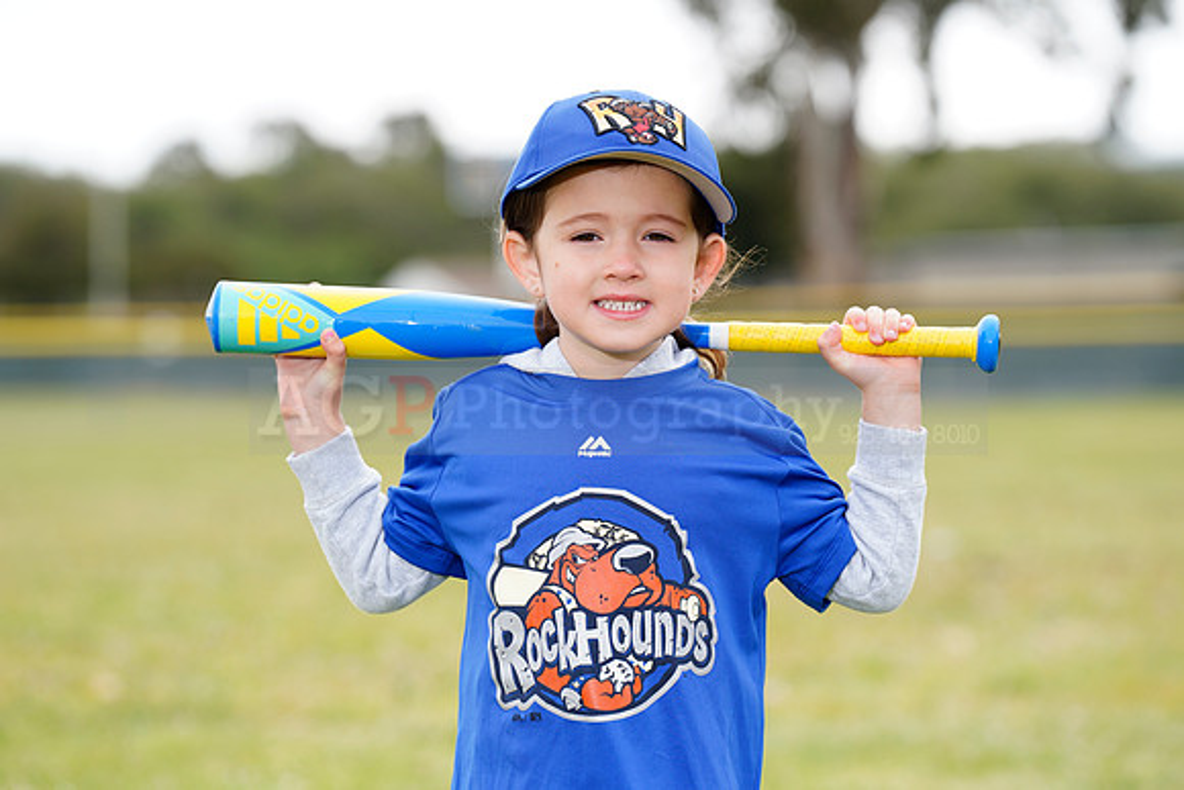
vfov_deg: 9.2
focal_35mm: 150
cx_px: 592
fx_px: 4934
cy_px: 395
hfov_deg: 13.7
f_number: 4.5
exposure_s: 1/250
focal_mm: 150
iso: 100
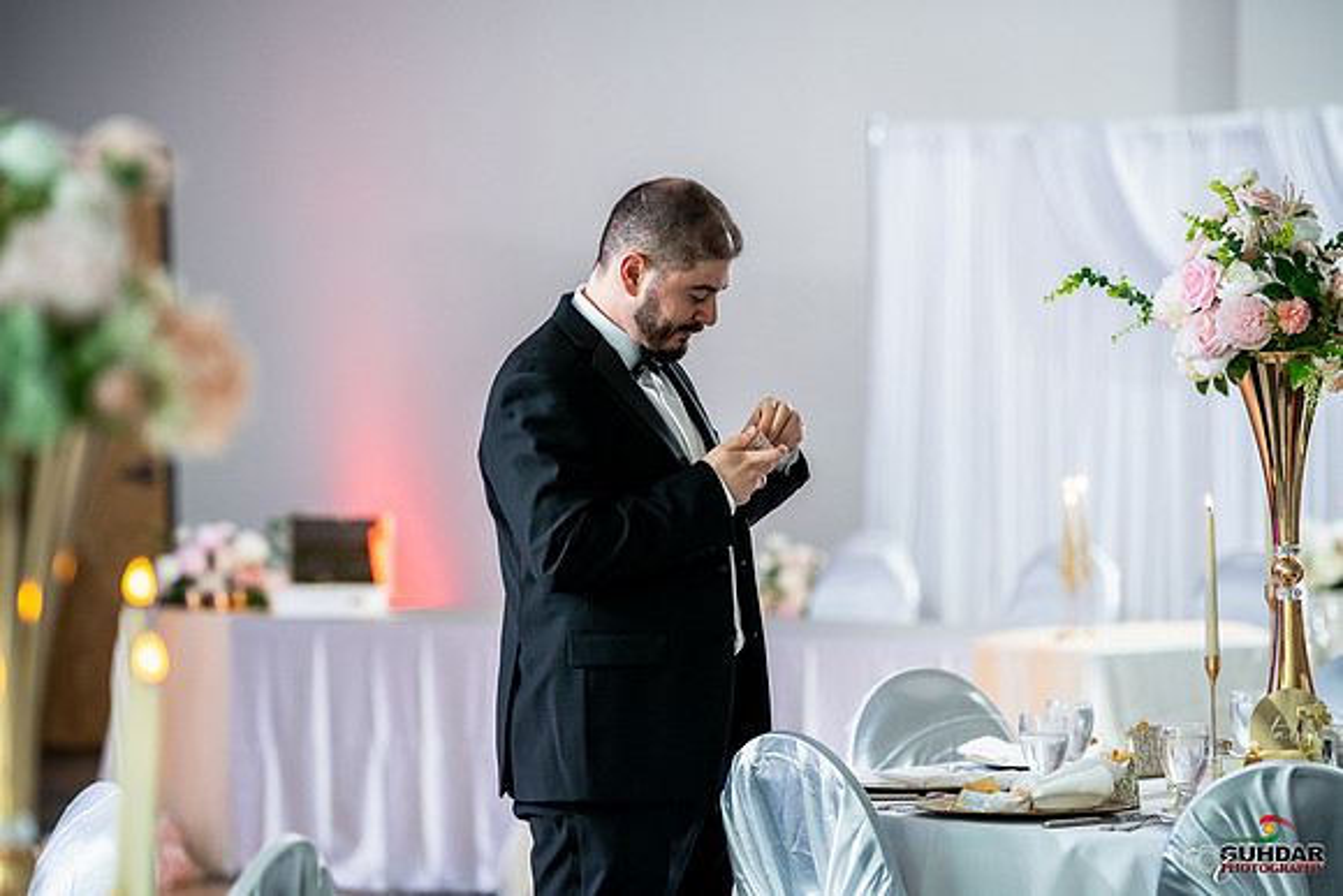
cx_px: 672
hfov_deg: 13.7
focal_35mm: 150
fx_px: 5597
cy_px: 448
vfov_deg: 9.2
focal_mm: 150
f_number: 2.8
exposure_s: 1/200
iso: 640
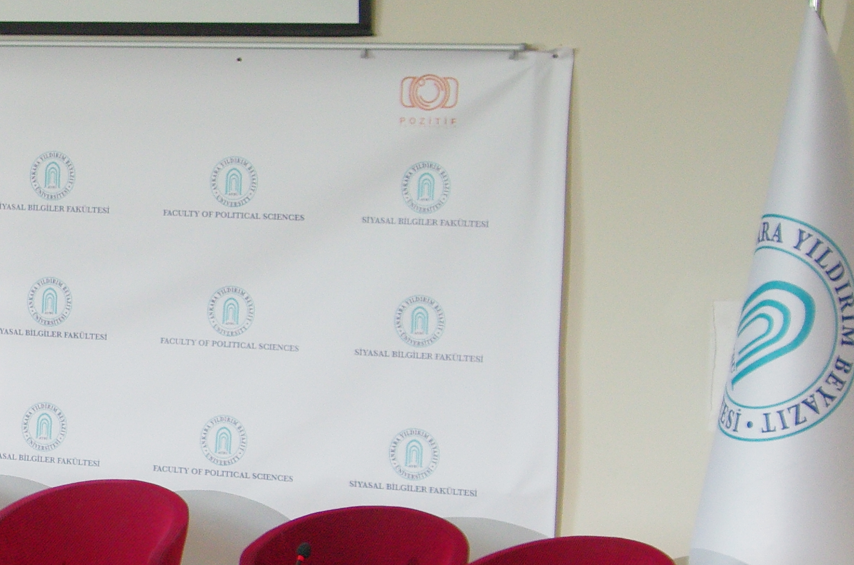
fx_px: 3101
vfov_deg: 10.4
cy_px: 344
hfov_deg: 14.5
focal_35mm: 131
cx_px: -453
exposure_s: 1/80
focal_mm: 28
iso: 1000
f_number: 4.5
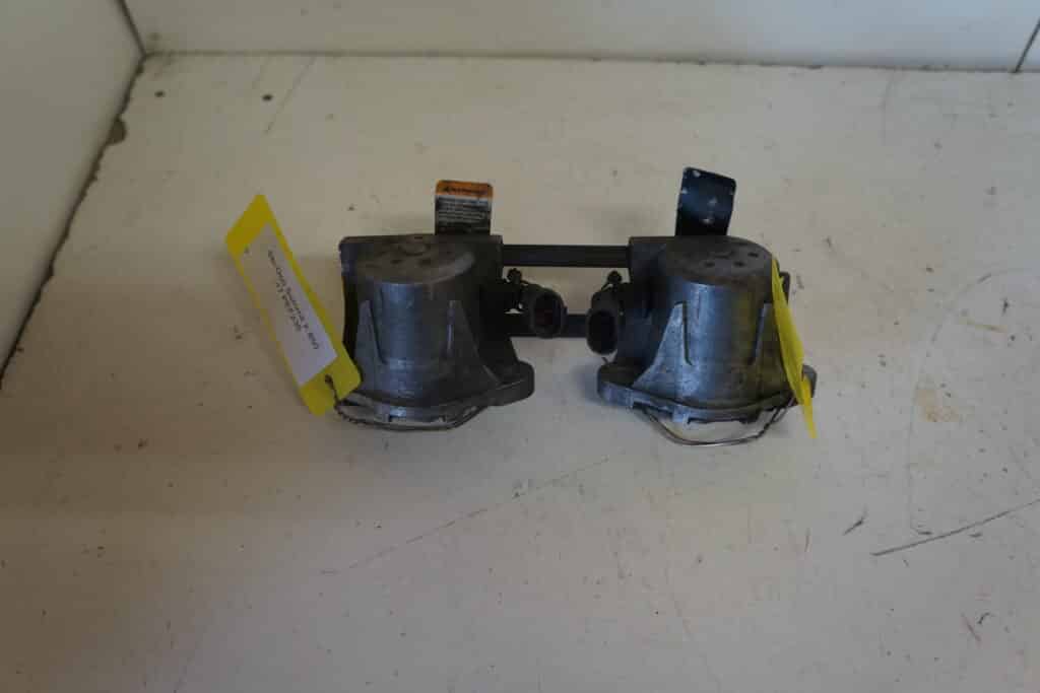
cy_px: 346
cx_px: 520
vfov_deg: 41.7
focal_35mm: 32
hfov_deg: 59.5
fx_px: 910
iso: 500
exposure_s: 1/60
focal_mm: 21
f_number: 4
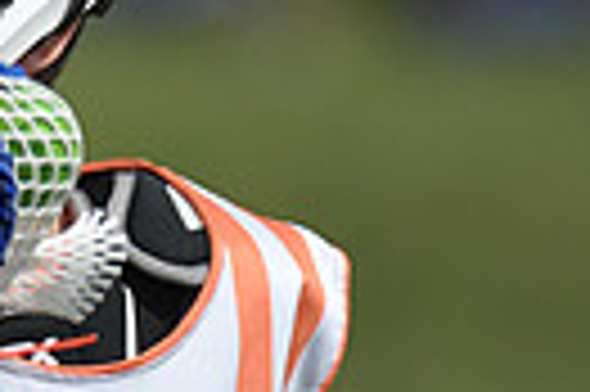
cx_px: -604
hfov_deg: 1.2
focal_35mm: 1773
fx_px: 29021
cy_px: 167
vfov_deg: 0.8
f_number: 4
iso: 640
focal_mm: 400
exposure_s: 1/5000
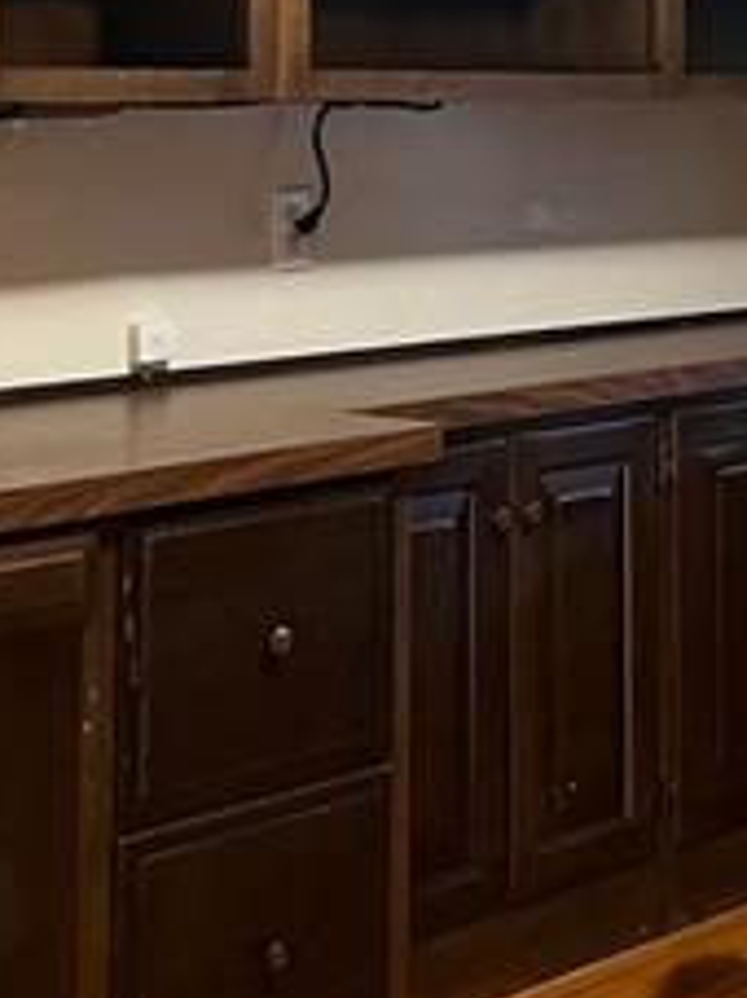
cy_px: 9
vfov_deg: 21.5
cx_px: 470
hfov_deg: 16.7
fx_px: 2534
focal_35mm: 88
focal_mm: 5.7
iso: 500
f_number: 1.5
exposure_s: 1/40
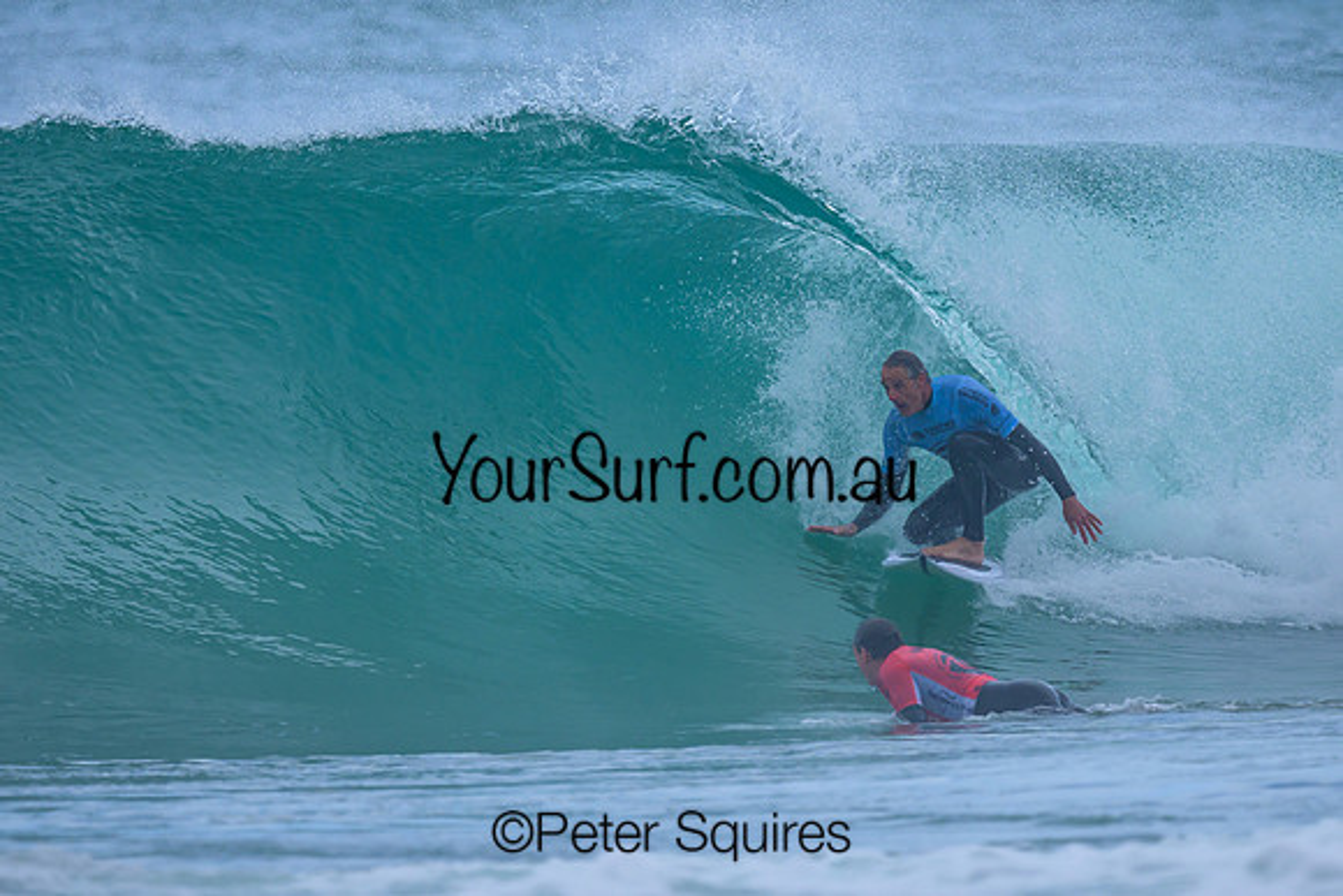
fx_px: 41038
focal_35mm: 1100
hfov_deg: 1.9
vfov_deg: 1.3
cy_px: 379
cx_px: 756
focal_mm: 800
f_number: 6.3
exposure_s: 1/2000
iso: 560
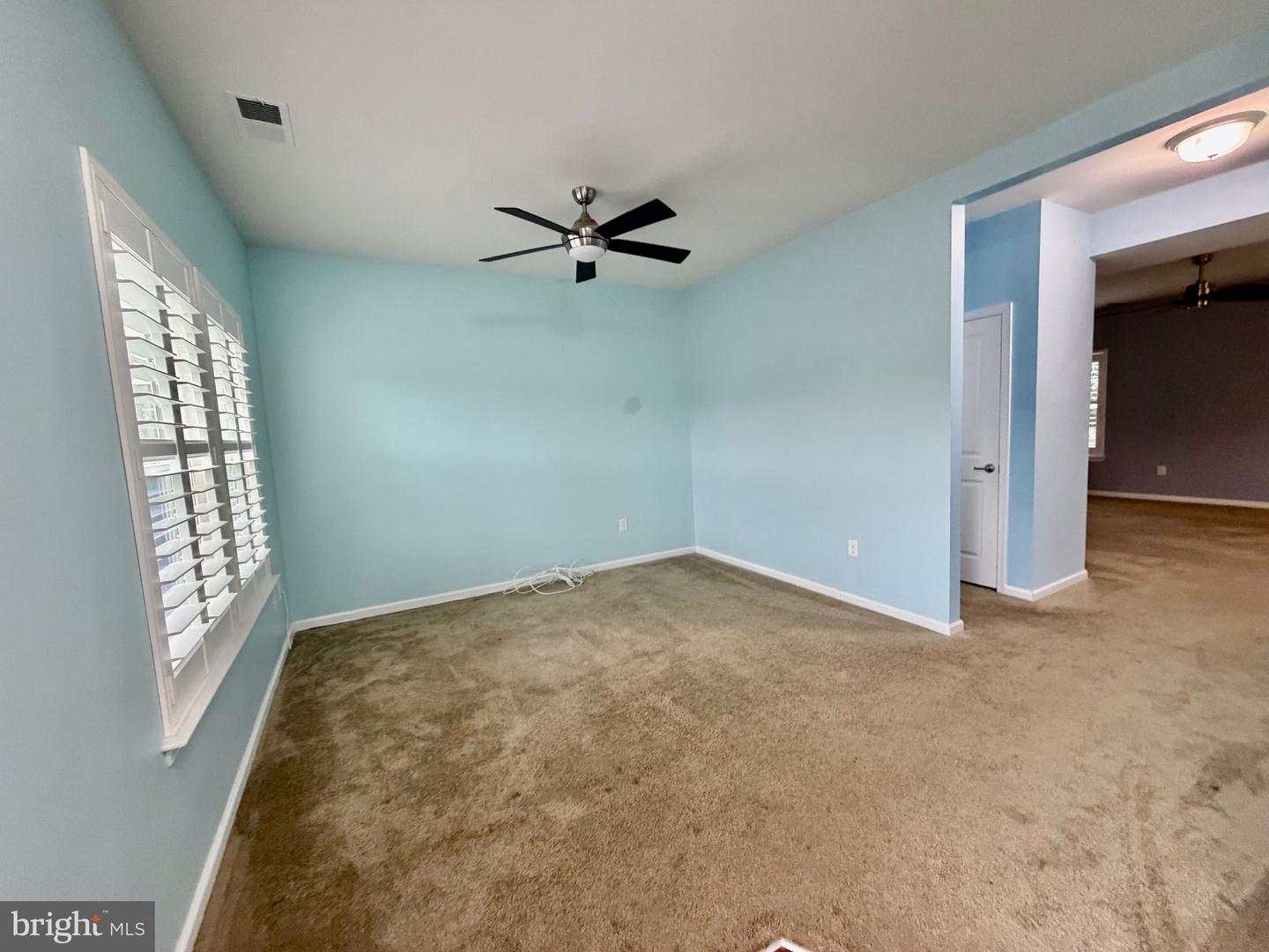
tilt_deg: -6.7
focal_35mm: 14
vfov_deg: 85.7
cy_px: 476
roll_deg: +3.4
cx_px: 634
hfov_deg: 102.1
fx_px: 513
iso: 320
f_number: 2.2
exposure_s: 1/60
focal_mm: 2.22
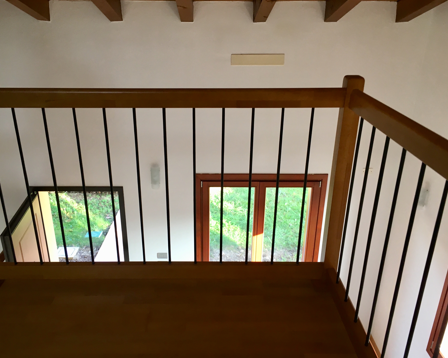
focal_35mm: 31
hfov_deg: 57.1
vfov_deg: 47.1
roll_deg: +0.0
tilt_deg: -16.0
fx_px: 411
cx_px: 209
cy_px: 181
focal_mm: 4.15
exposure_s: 1/33
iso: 40
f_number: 2.2
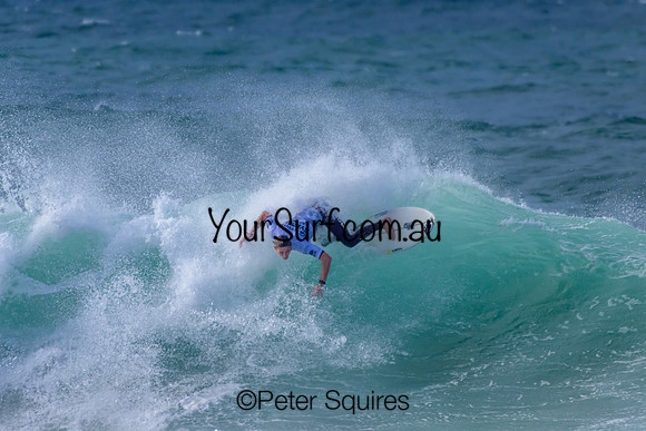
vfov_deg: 1.4
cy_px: 216
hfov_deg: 2.1
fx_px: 17948
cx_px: 323
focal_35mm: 1000
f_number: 11
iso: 1000
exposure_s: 1/2500
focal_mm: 1000
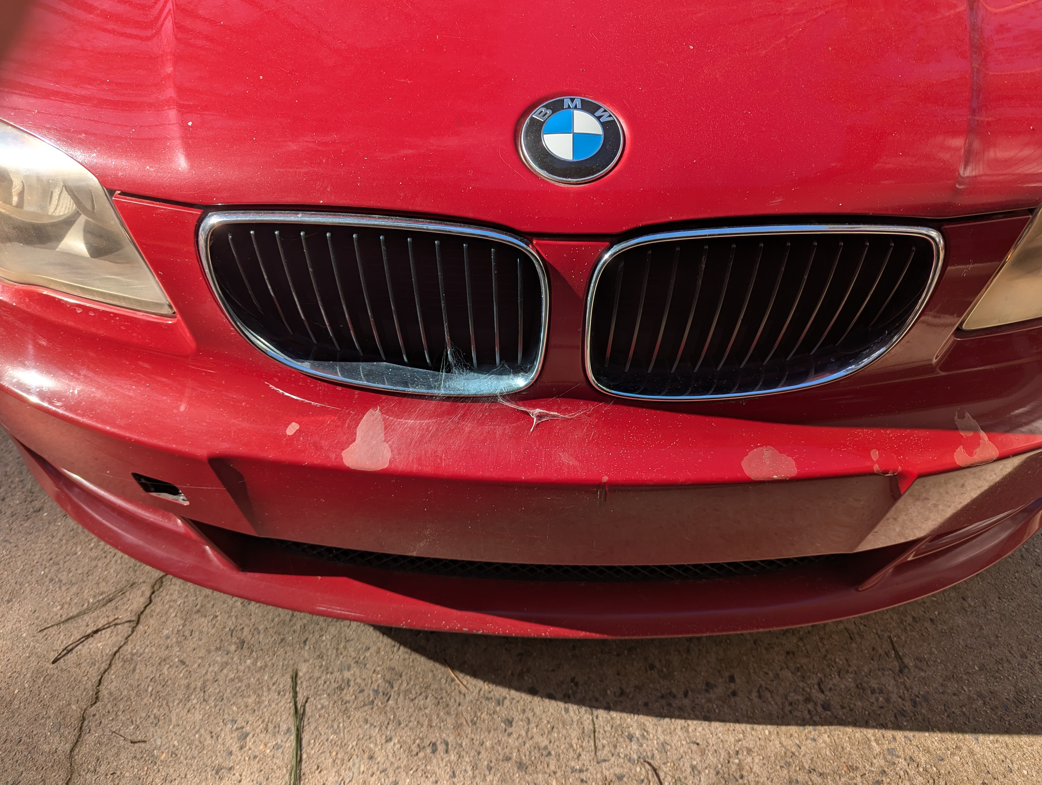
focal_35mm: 24
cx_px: 521
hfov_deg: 71.5
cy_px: 392
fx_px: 723
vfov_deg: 56.9
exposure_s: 1/1618
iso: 43
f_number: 1.85
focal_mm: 6.81
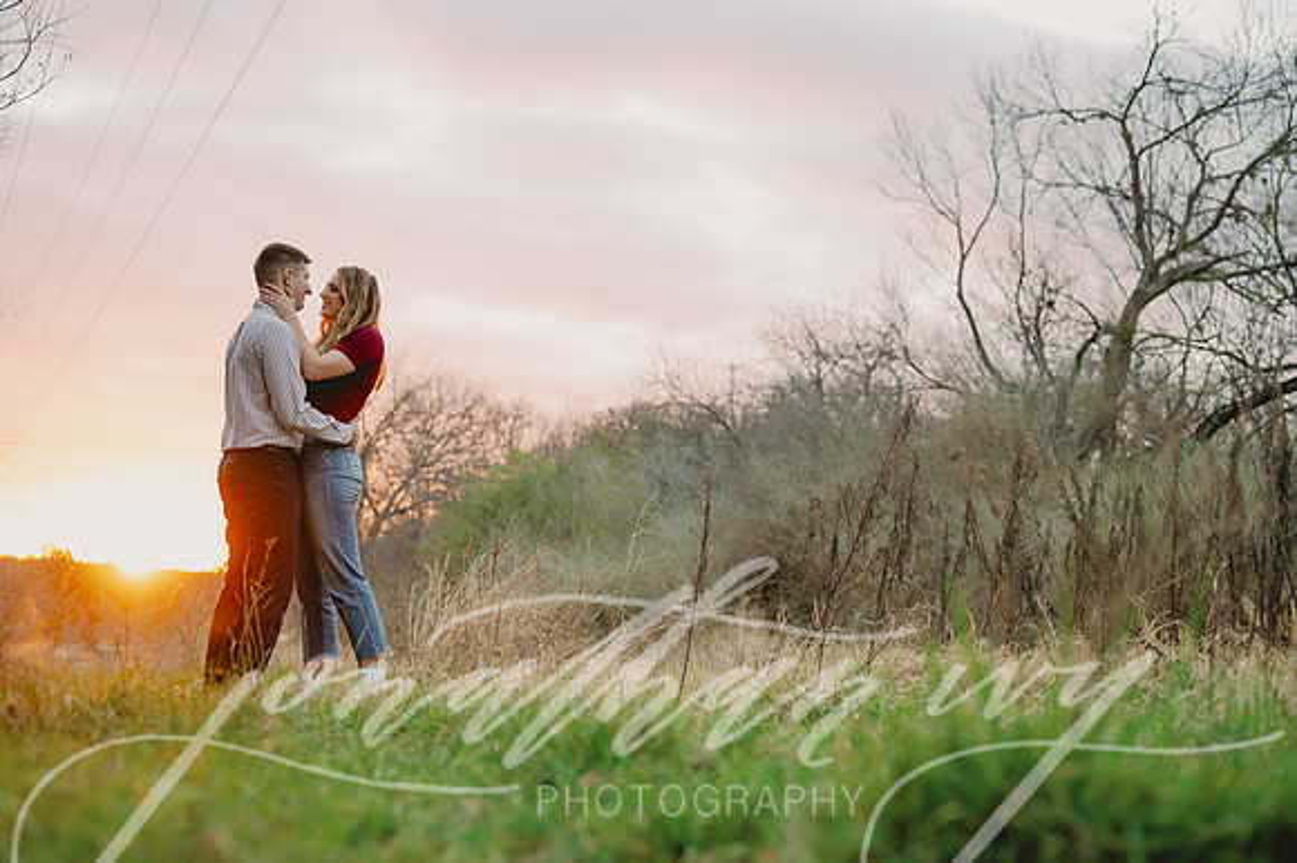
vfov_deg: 27.0
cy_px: 432
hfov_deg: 39.6
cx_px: 648
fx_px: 1800
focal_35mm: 50
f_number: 2.8
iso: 800
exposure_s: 1/800
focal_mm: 50
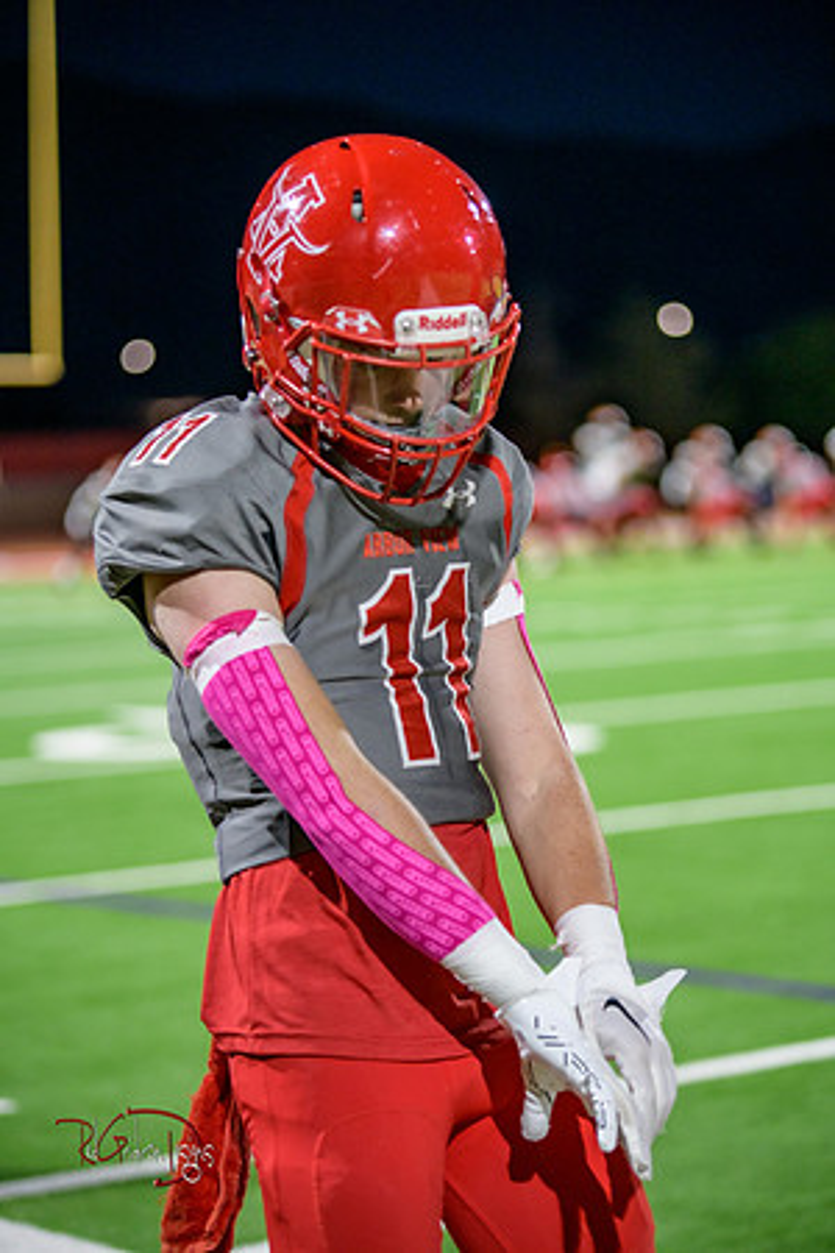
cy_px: 626
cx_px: 418
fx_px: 3653
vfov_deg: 19.5
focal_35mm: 105
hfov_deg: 13.0
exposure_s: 1/250
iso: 1600
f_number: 2.8
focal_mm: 105
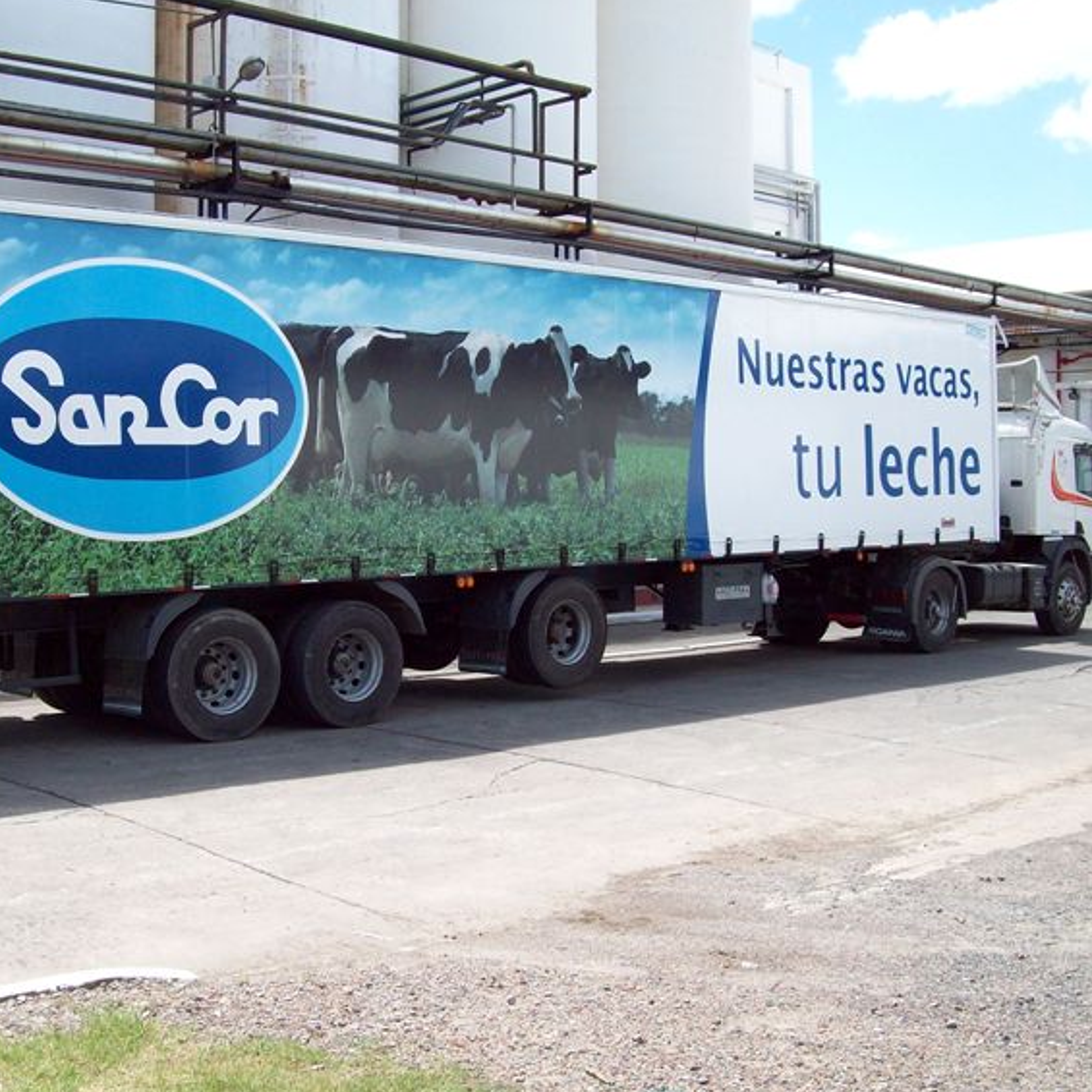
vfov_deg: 39.2
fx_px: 1535
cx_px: 410
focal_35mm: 43
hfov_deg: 38.9
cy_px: 548
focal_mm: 6
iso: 80
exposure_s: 1/272
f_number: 4.8
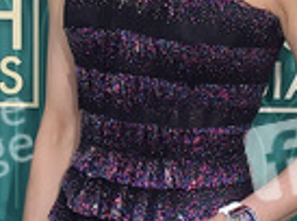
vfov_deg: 13.7
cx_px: 159
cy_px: 41
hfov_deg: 18.4
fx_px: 916
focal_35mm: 107
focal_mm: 38
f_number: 6.3
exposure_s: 1/250
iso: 400
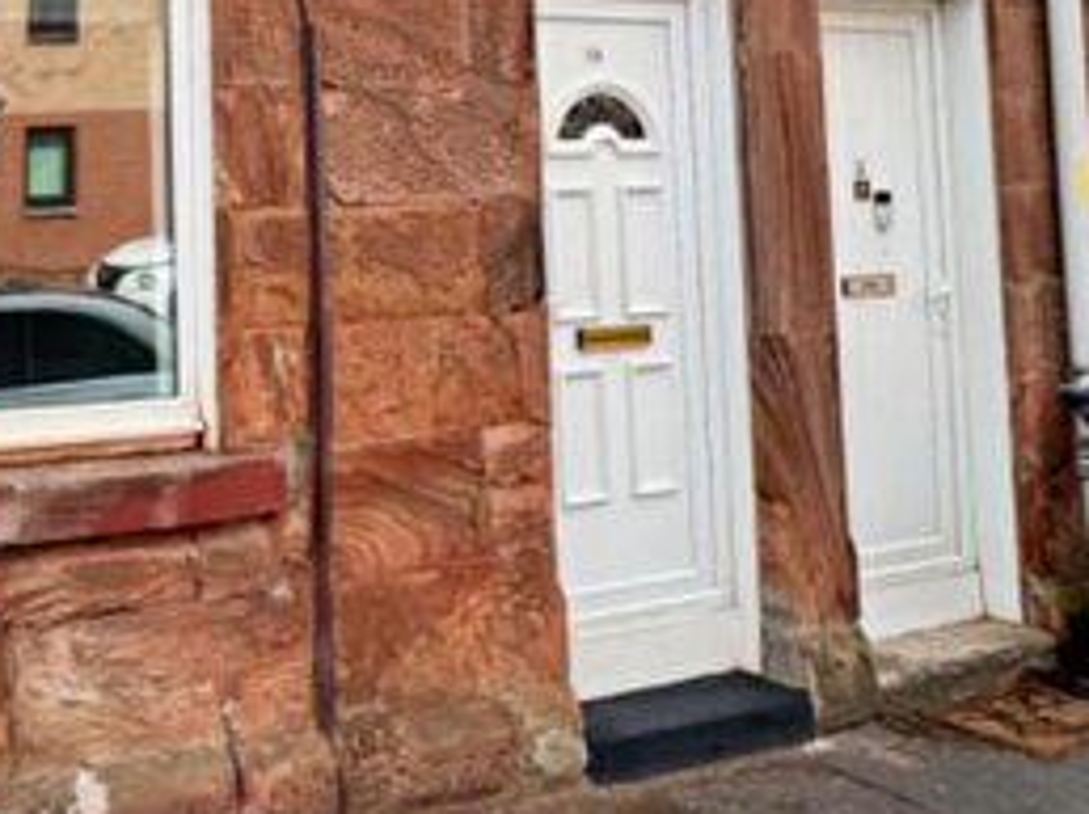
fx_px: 1194
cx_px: 68
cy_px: 348
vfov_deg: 37.6
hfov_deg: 43.8
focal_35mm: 38
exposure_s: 1/675
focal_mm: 2.22
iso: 40
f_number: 2.2
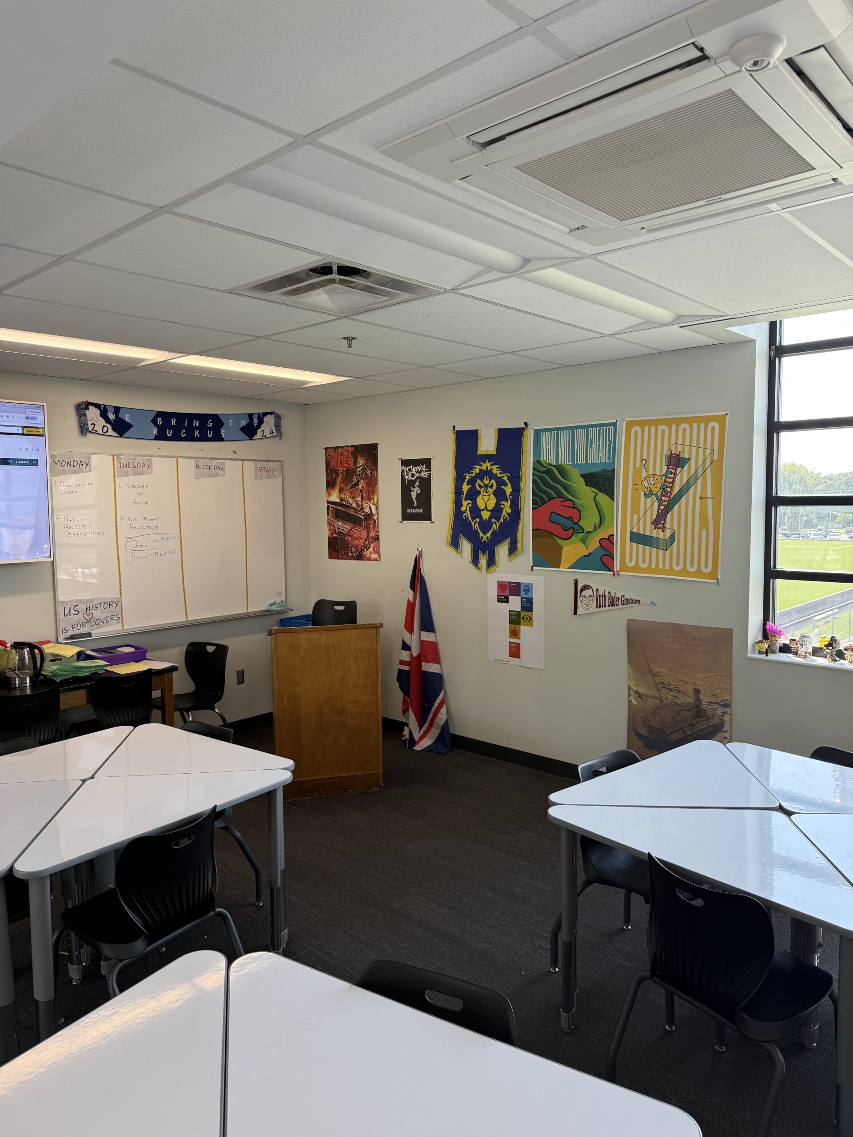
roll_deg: +0.5
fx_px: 789
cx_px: 426
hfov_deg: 56.8
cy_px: 568
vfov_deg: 71.6
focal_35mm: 24
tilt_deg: -3.7
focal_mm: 6.76
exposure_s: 1/175
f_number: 1.78
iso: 80
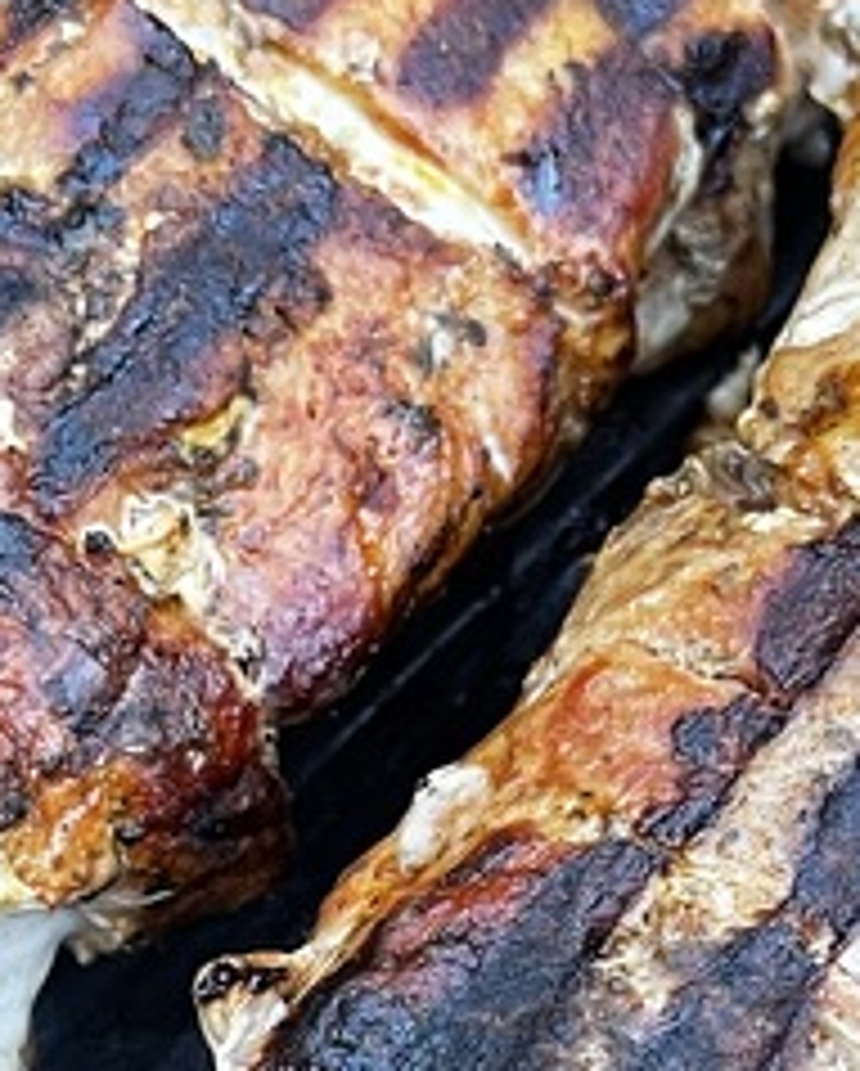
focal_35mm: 109
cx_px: 527
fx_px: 3461
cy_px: 1008
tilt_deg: -58.1
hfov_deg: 14.2
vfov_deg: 17.3
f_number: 1.5
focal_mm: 5.7
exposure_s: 1/88
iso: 125
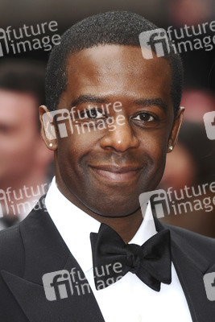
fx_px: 2081
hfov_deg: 5.9
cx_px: 108
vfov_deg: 8.9
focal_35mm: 232
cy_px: 161
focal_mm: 155
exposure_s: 1/250
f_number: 4.5
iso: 320
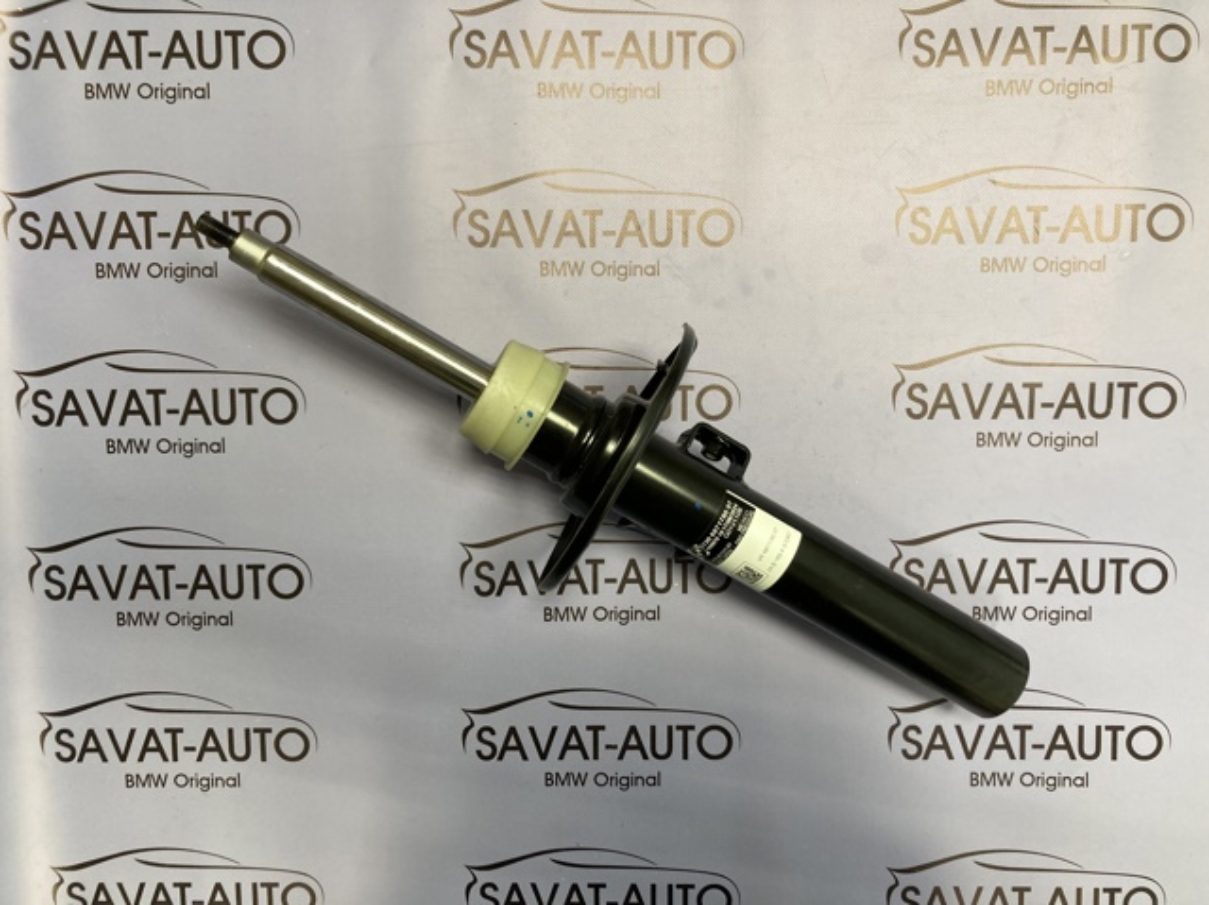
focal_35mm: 28
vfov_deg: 49.7
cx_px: 604
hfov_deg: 63.5
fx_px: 977
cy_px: 452
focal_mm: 3.99
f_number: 1.8
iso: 100
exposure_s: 1/60
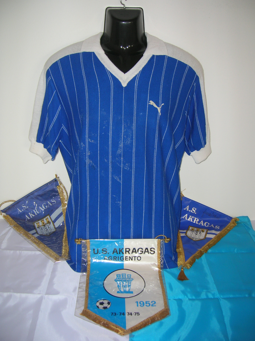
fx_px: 334
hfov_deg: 41.8
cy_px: 170
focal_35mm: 34
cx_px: 128
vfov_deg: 54.0
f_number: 2.9
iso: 50
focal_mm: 5.7
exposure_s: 1/60.1
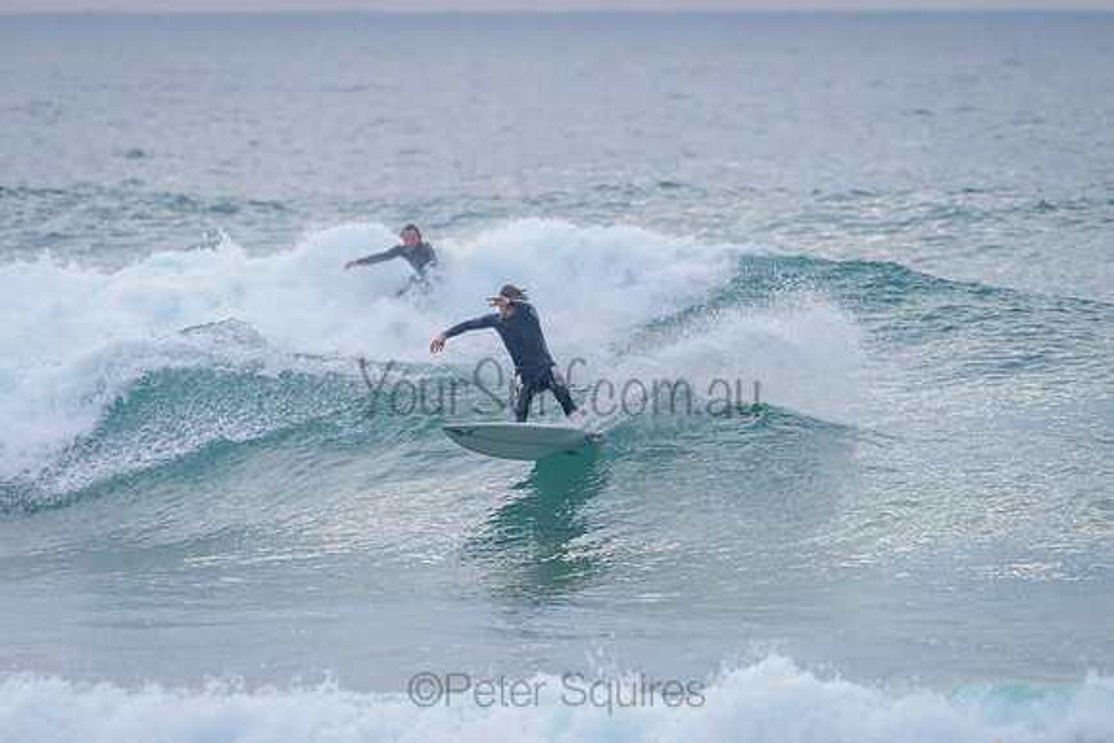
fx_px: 18977
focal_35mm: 613
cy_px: 364
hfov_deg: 3.4
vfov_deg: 2.2
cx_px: 540
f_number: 5.6
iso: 560
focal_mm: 500
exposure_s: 1/1600
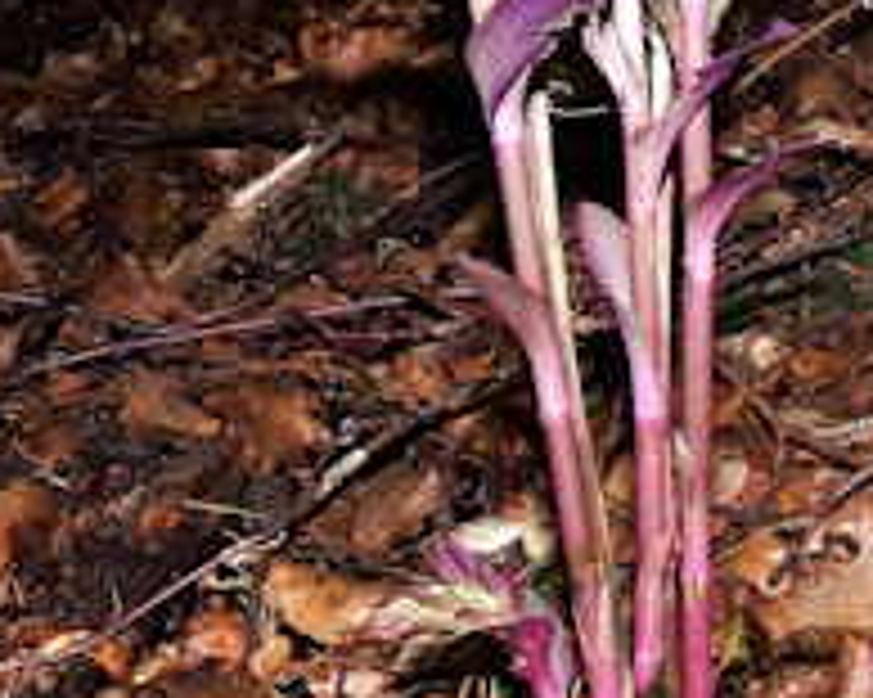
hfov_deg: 19.7
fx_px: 2505
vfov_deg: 15.6
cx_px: 576
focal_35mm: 97
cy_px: 16
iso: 100
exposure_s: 1/40
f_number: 5.6
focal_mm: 7.4
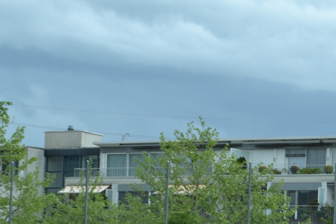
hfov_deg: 12.6
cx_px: 265
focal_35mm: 163
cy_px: 276
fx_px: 1521
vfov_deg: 8.3
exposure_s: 1/200
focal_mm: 32
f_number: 7.1
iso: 100
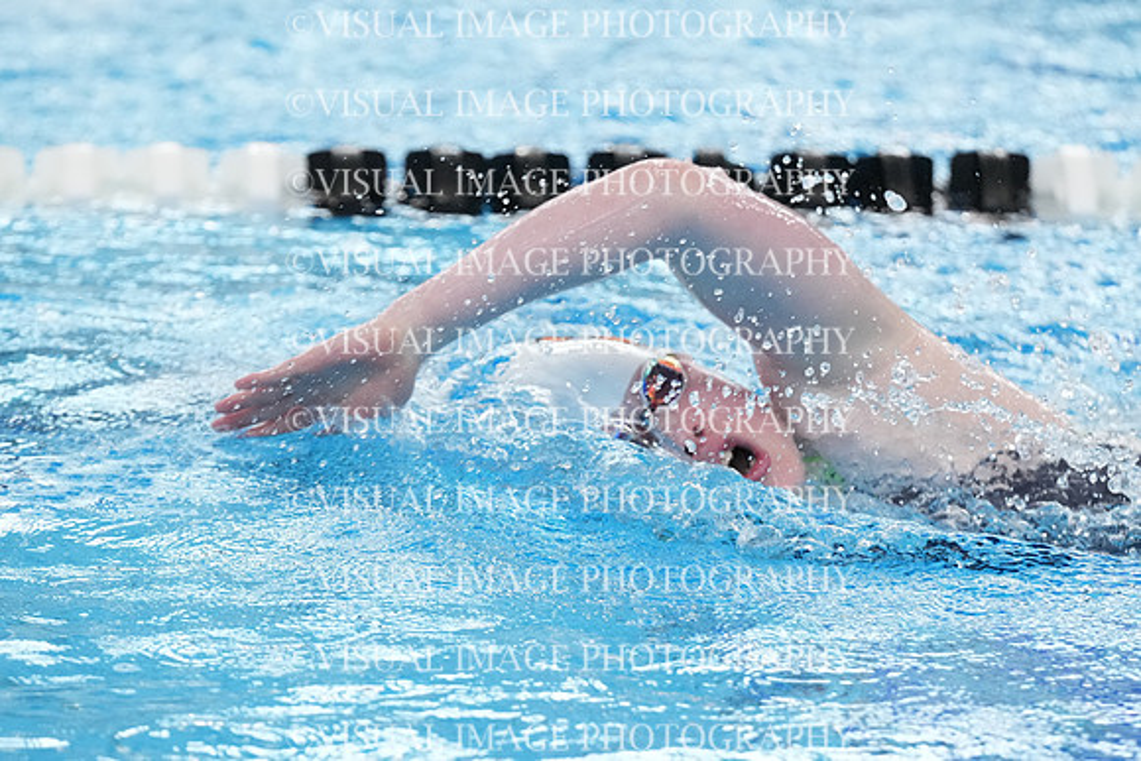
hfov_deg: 6.9
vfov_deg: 4.6
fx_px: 9510
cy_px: 380
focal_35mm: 300
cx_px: 570
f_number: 4
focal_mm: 200
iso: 6400
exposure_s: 1/1250
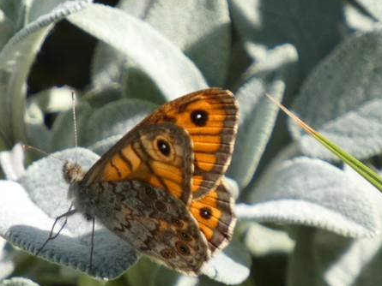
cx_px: 150
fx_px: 19063
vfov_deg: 0.9
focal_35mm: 1727
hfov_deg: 1.1
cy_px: 187
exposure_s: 1/125
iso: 100
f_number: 5.9
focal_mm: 215
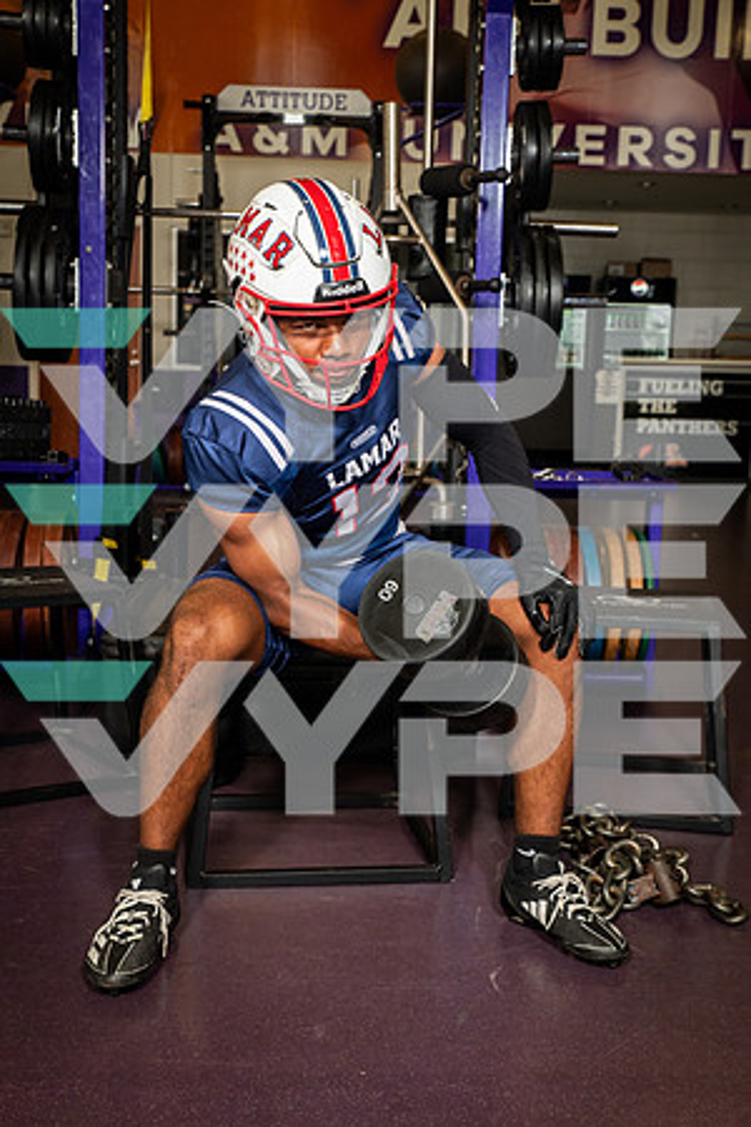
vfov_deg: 42.7
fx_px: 1439
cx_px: 376
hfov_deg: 29.2
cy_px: 564
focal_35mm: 46
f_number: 7.1
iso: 800
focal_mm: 46
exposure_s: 1/250
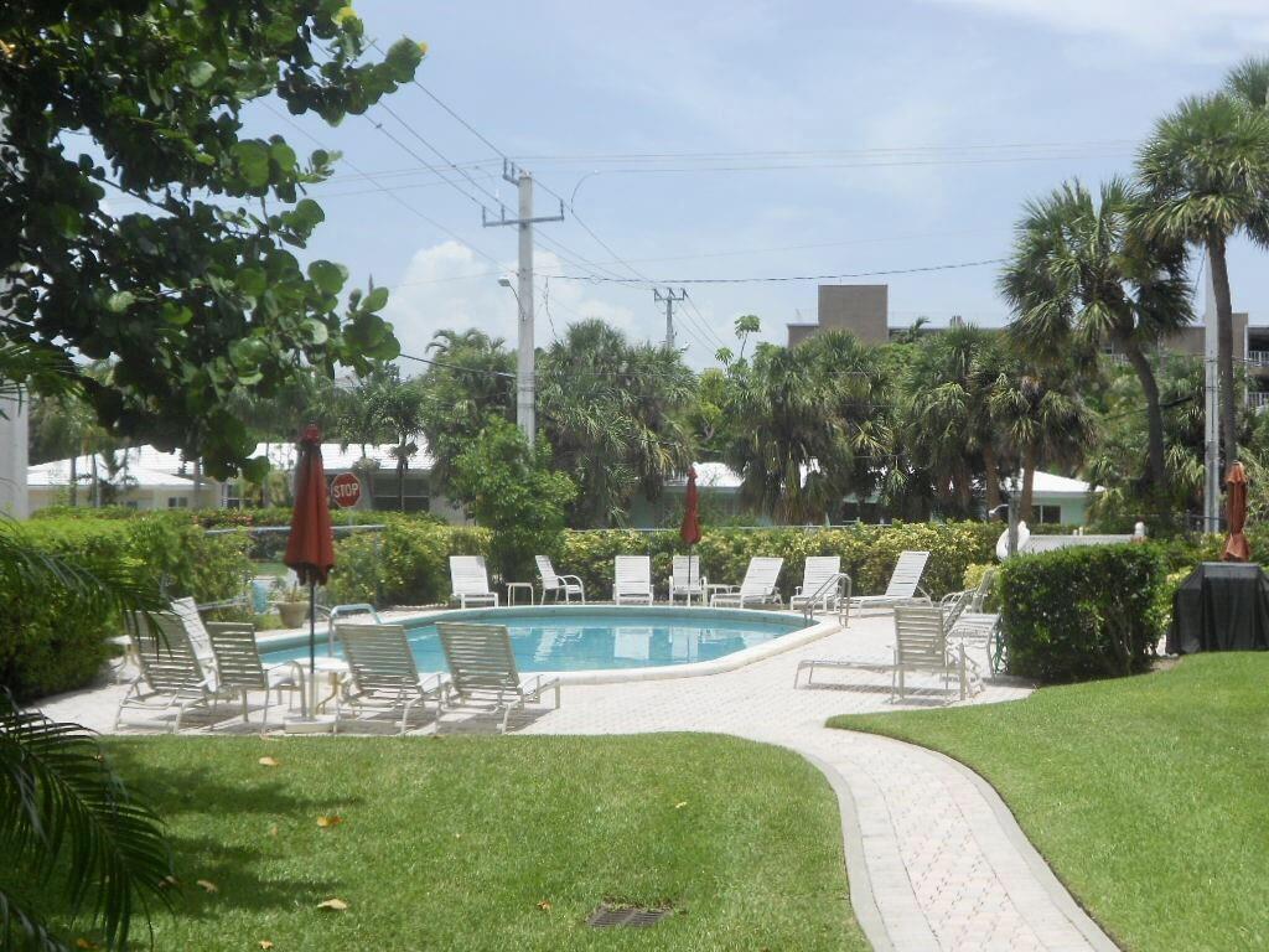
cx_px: 634
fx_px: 1796
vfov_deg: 29.7
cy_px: 476
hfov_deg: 38.9
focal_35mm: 49
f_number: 4.5
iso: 80
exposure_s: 1/640
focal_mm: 8.8
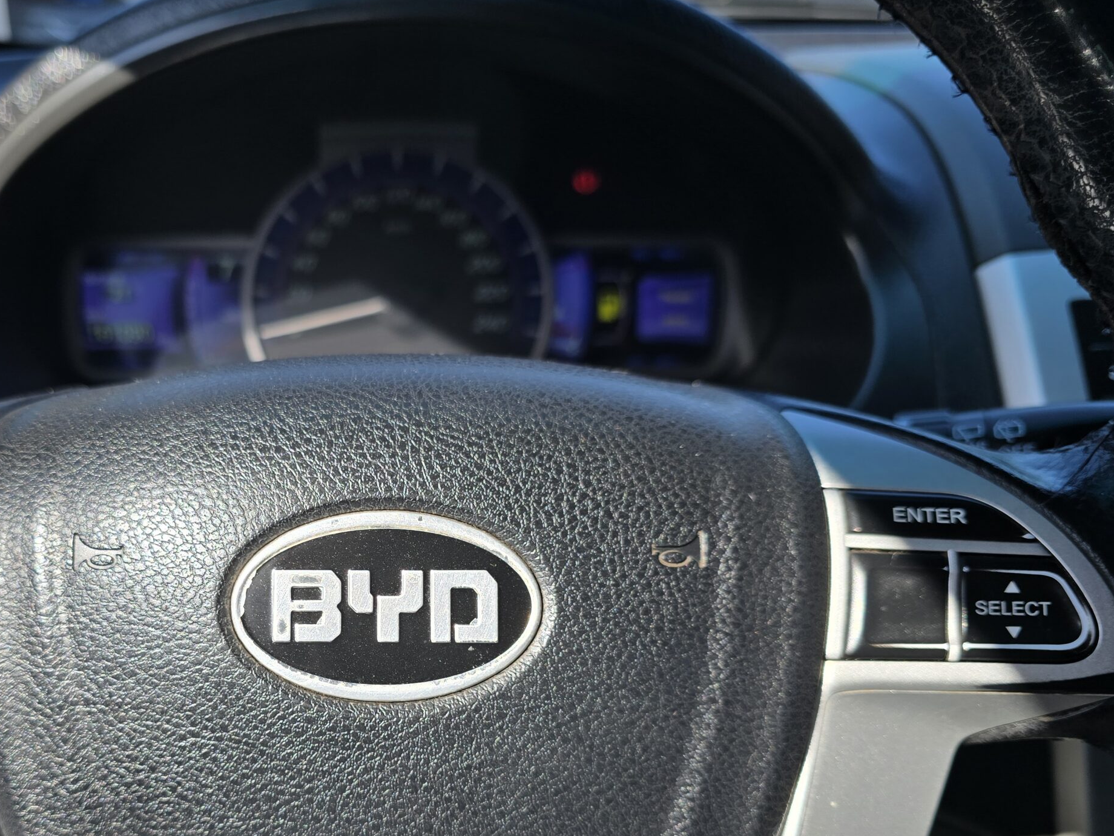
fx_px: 1030
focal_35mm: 32
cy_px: 560
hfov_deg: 55.6
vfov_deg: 43.5
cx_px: 370
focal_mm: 6.3
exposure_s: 1/547
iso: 12
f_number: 1.7
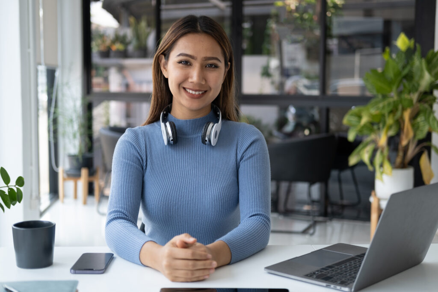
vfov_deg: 25.5
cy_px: 146
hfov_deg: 37.5
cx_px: 219
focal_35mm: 53
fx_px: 645
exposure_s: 1/320
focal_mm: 35
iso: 200
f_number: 2
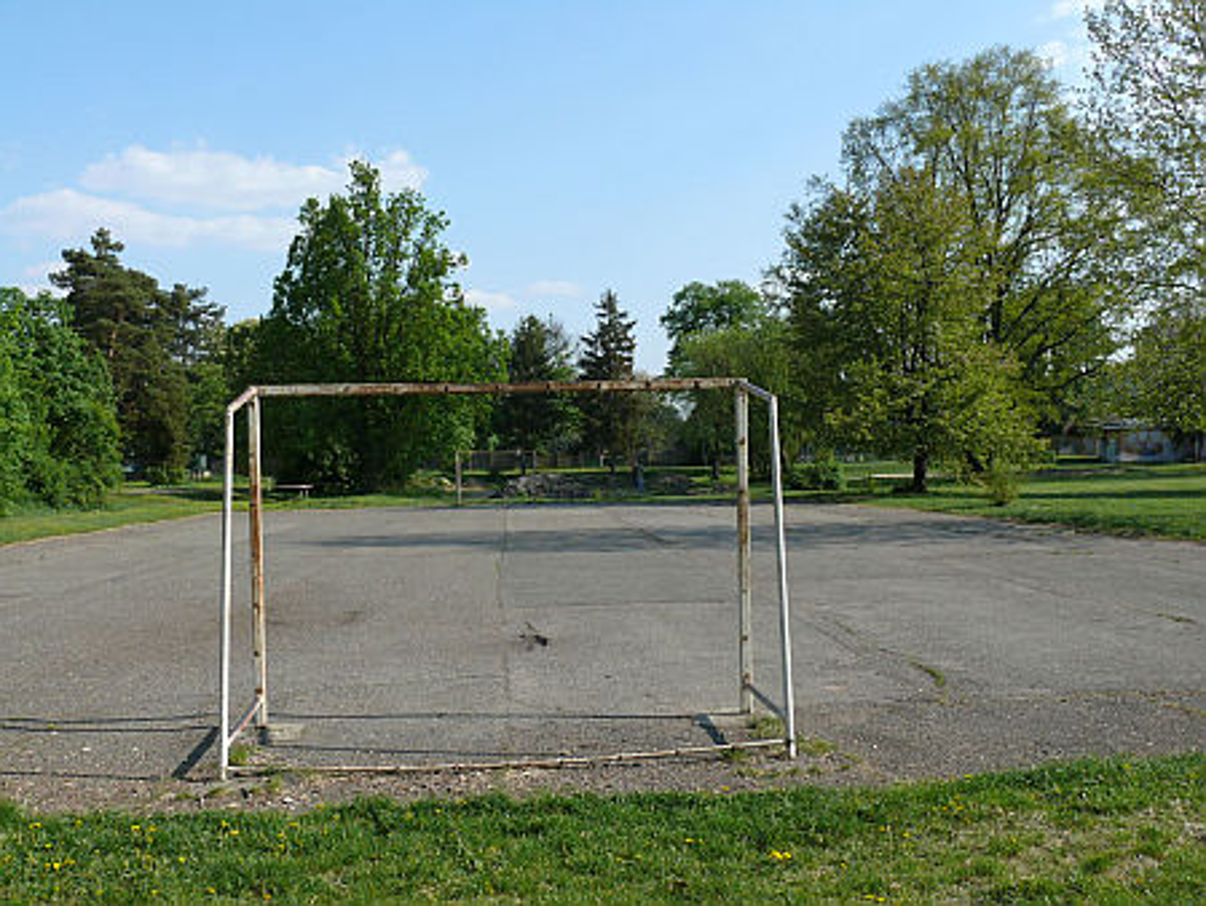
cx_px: 603
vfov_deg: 40.7
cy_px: 453
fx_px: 1220
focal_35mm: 35
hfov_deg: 52.6
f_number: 5.6
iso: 100
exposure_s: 1/400
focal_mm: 7.4
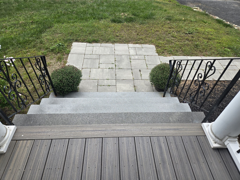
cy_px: 90
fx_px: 159
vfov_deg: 58.9
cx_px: 120
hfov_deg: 73.9
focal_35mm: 23
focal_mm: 5.4
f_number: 1.8
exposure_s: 1/852
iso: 25
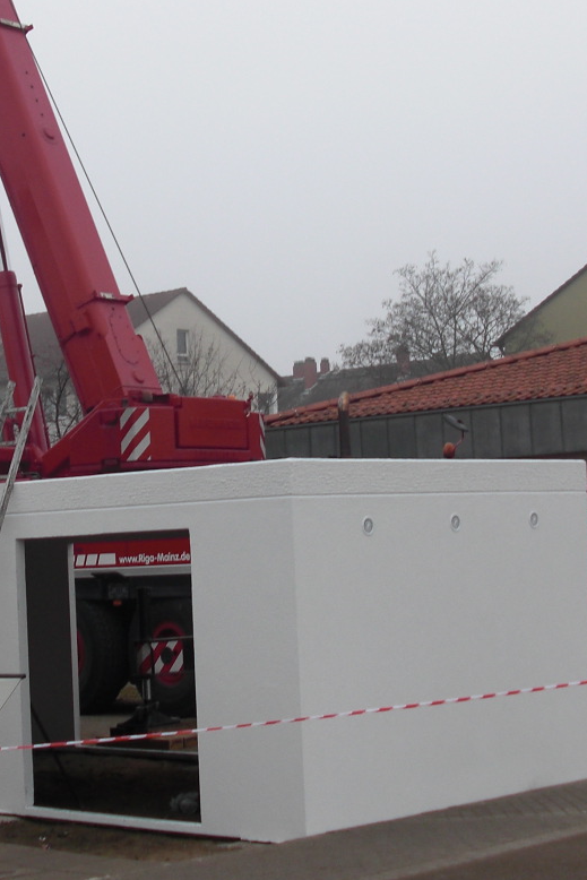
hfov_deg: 17.7
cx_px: 179
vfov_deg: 26.3
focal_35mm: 77
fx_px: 1882
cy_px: 369
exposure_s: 1/200
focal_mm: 6.3
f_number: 2.8
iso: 50
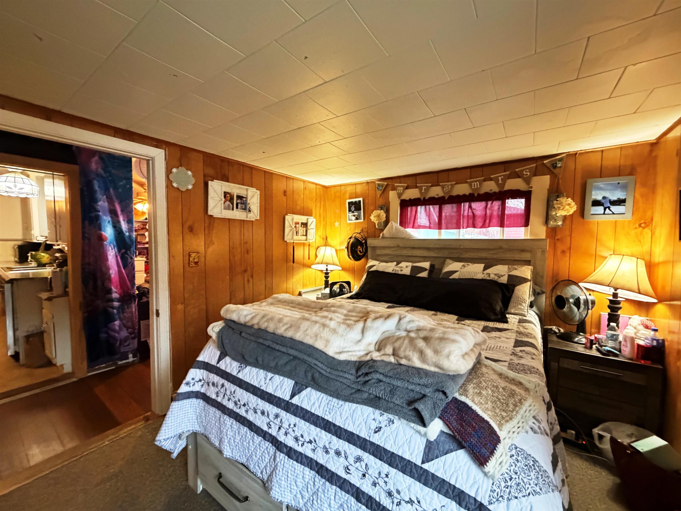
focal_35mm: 14
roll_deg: -0.9
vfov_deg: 85.7
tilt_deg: -3.6
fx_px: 275
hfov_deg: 102.1
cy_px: 256
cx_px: 340
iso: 1000
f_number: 2.2
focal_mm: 2.22
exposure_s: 1/40
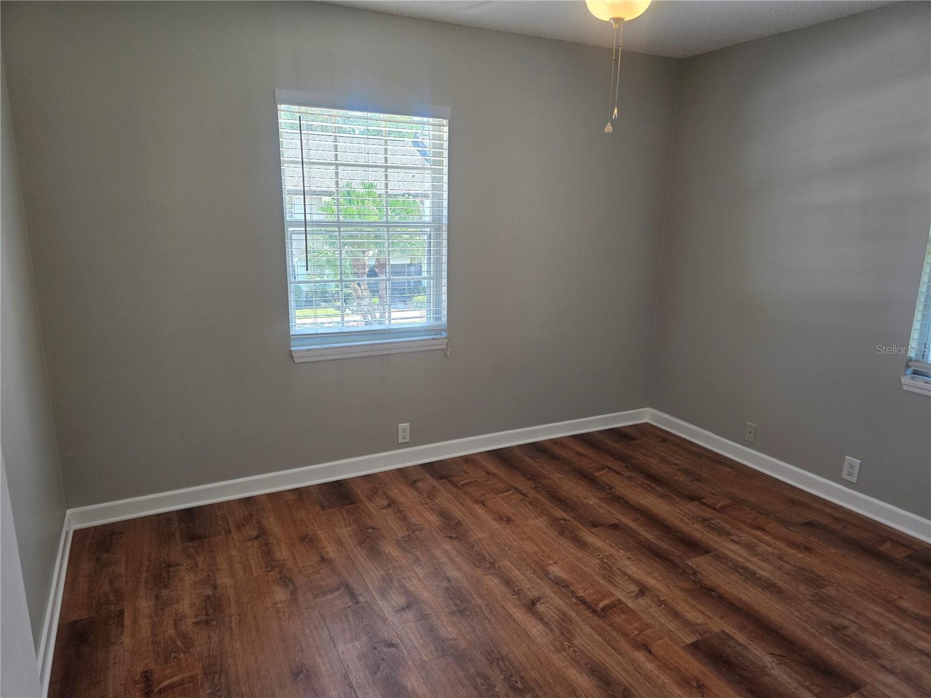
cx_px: 466
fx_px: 619
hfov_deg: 73.9
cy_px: 349
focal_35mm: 23
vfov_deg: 58.9
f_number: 1.7
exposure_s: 1/120
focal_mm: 6.3
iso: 64
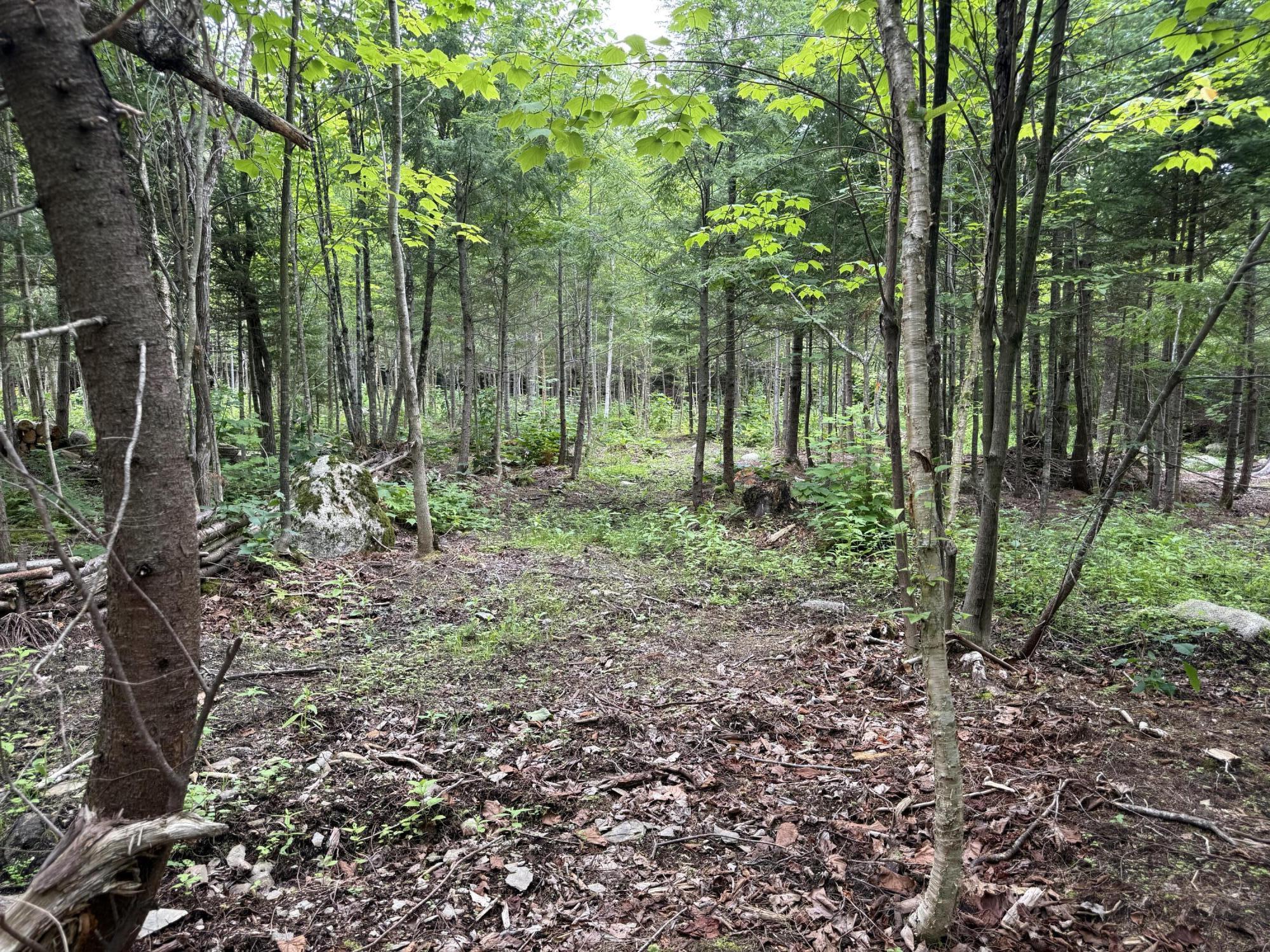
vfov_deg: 56.8
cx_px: 635
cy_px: 476
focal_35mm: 24
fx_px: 881
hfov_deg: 71.6
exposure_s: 1/121
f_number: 1.78
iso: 80
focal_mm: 6.76
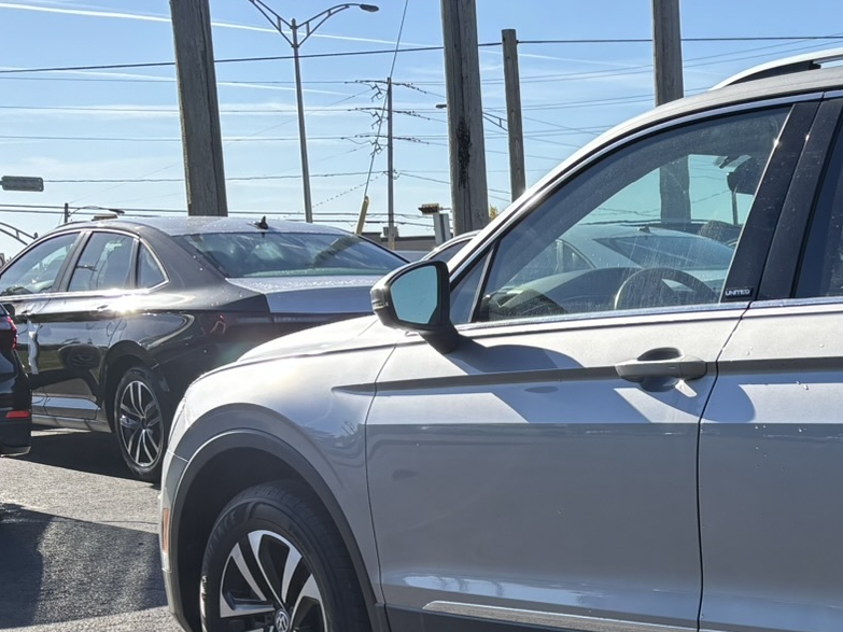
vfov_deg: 21.4
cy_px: 478
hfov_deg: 24.8
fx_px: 1656
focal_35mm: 68
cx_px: 1099
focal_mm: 5.96
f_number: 1.6
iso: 50
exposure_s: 1/2024
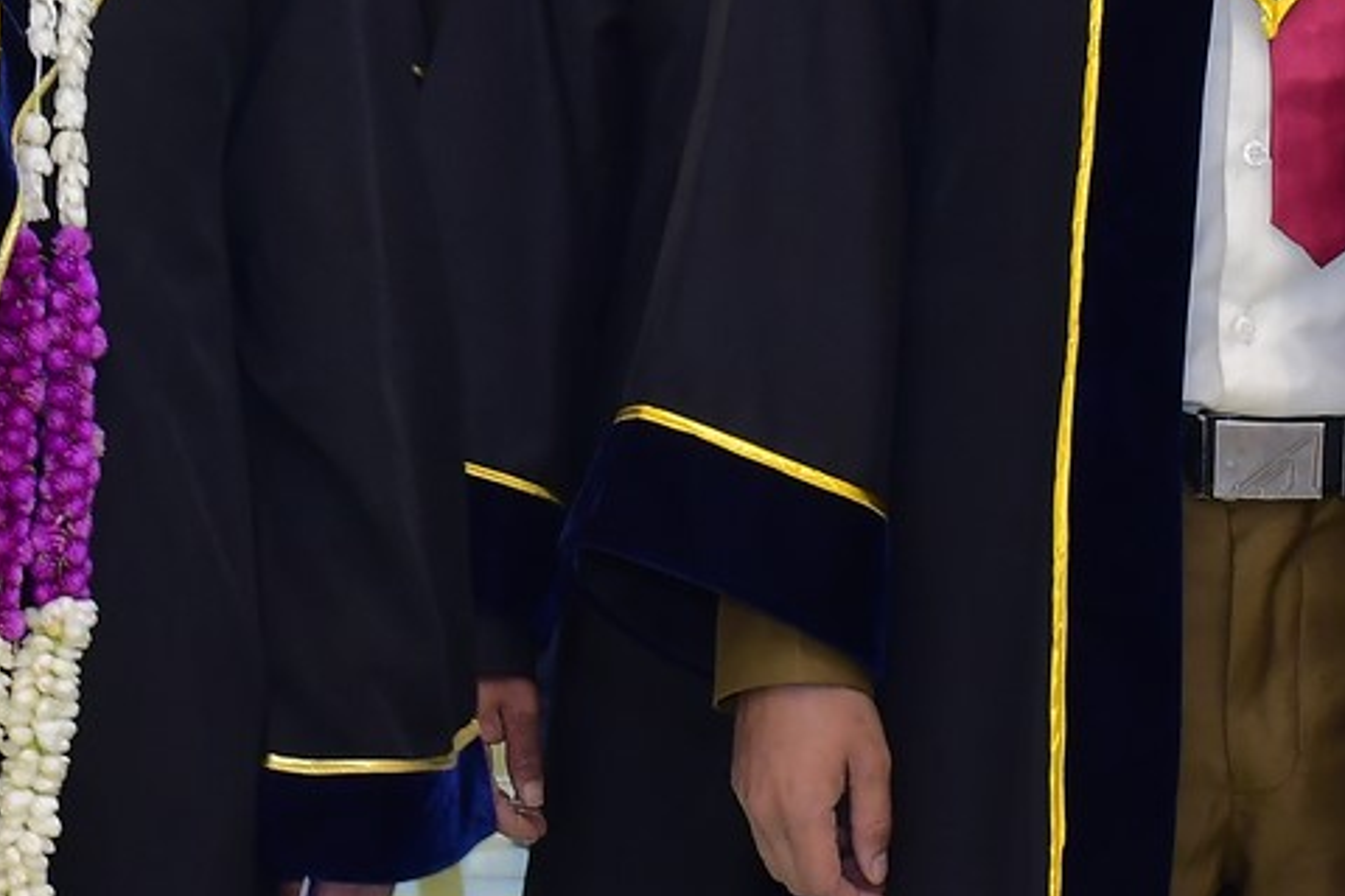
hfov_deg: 10.3
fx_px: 7472
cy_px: -197
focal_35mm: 200
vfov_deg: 6.8
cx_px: 504
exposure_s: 1/60
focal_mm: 40
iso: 640
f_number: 5
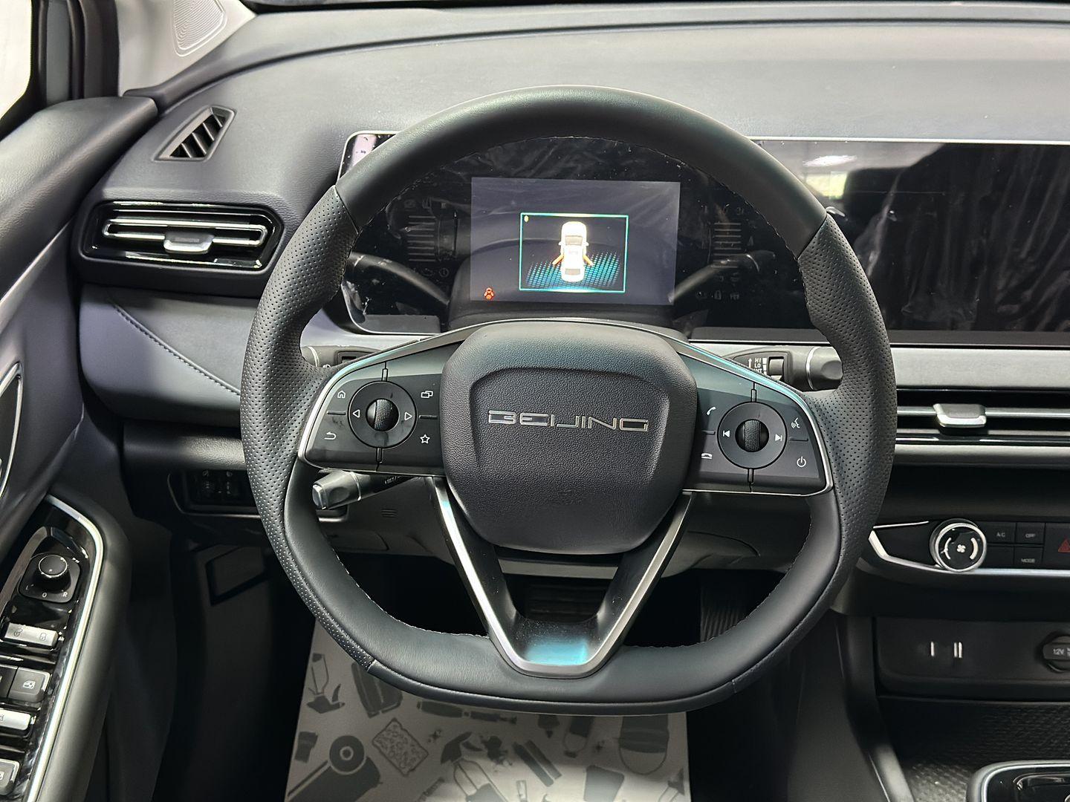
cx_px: 535
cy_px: 401
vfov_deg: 30.3
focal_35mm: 48
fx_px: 1484
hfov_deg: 39.7
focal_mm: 6.86
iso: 640
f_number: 1.78
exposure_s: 1/33
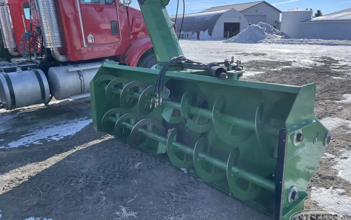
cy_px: 100
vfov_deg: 44.5
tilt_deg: -13.6
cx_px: 177
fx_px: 268
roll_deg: +0.6
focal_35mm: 28
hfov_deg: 66.5
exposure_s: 1/1852
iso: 32
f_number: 1.6
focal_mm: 5.1
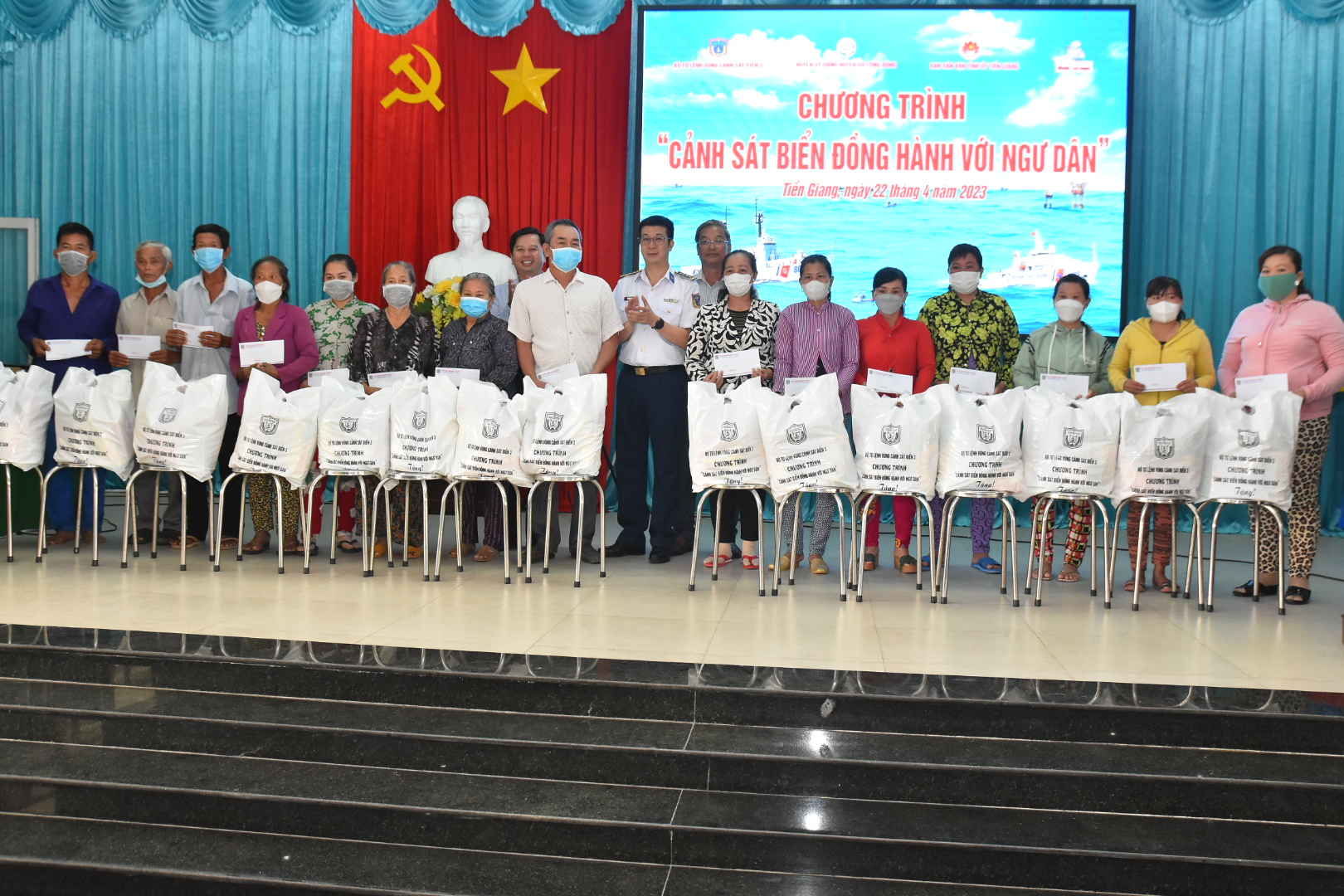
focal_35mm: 33
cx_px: 672
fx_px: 1232
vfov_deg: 40.0
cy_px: 448
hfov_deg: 57.2
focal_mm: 22
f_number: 4.5
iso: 1600
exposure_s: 1/125
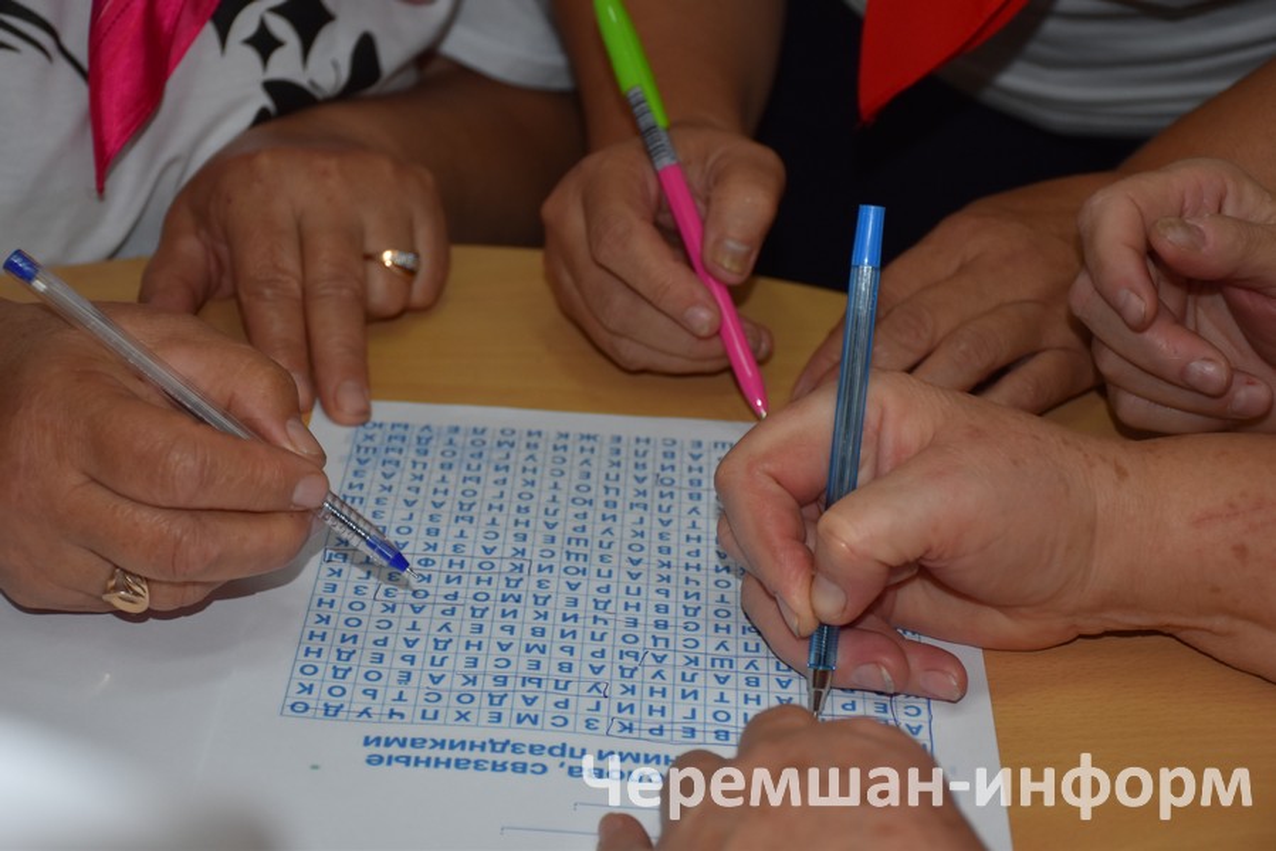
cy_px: 426
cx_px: 638
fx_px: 2765
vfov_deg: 17.5
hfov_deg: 26.0
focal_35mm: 78
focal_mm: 52
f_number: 4.8
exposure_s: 1/125
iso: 560
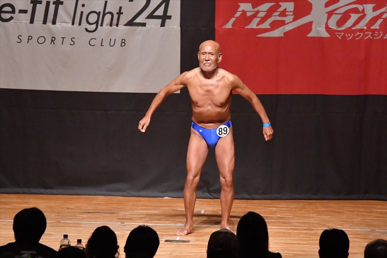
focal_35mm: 270
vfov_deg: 5.1
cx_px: 194
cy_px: 129
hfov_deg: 7.6
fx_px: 2901
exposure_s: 1/400
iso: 12800
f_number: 5.6
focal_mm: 180
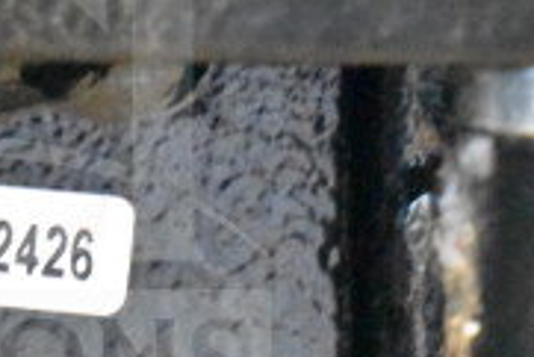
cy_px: 196
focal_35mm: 278
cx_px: -62
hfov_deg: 7.4
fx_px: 4122
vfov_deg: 5.0
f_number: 5.6
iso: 25600
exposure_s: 1/30
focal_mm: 55
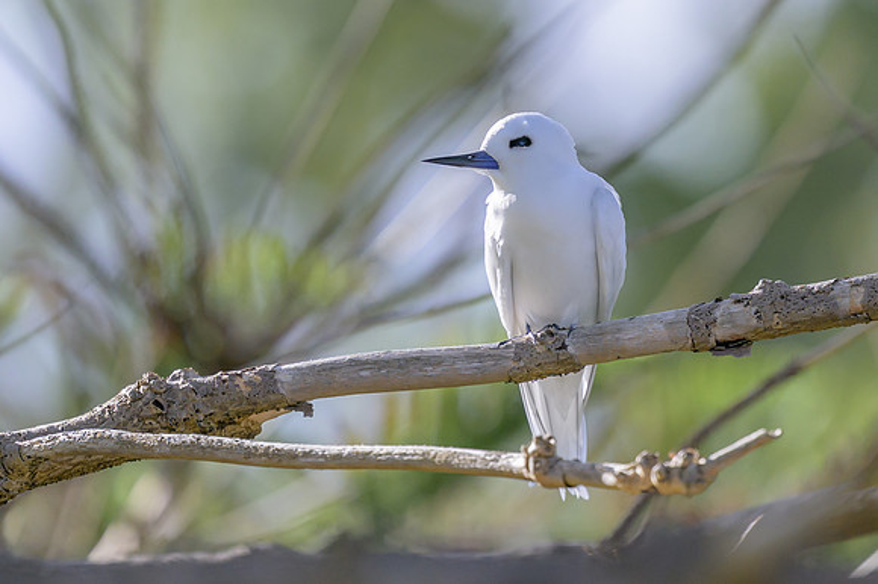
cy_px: 262
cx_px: 521
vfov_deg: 1.4
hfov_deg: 2.1
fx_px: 24221
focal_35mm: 994
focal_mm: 400
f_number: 2.8
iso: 360
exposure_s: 1/3200
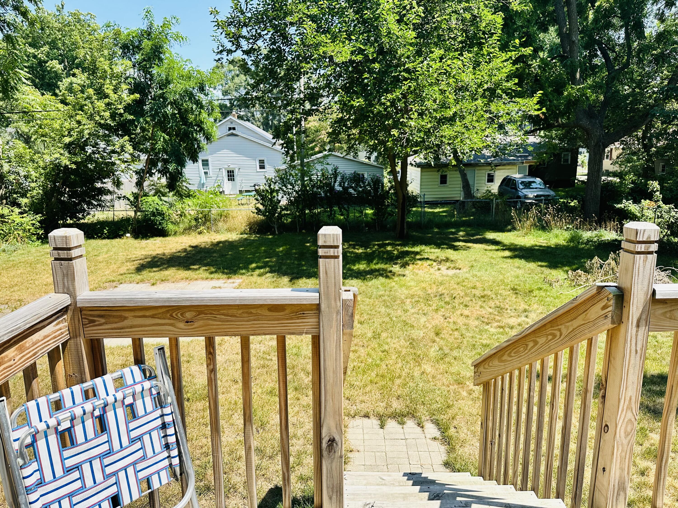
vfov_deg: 56.8
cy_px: 254
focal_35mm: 24
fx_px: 470
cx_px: 339
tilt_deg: -12.2
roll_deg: +1.4
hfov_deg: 71.6
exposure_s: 1/1949
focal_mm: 6.86
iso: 80
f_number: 1.78
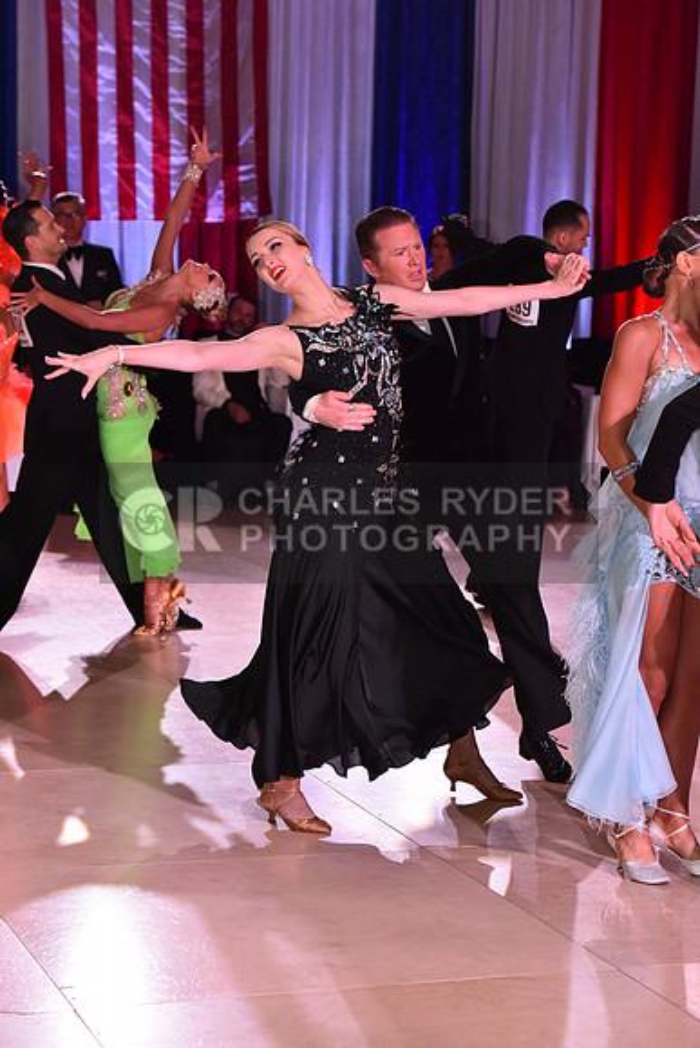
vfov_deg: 22.6
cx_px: 350
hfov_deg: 15.2
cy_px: 524
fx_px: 2623
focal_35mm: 90
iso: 2500
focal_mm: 90
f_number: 5.6
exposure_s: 1/400
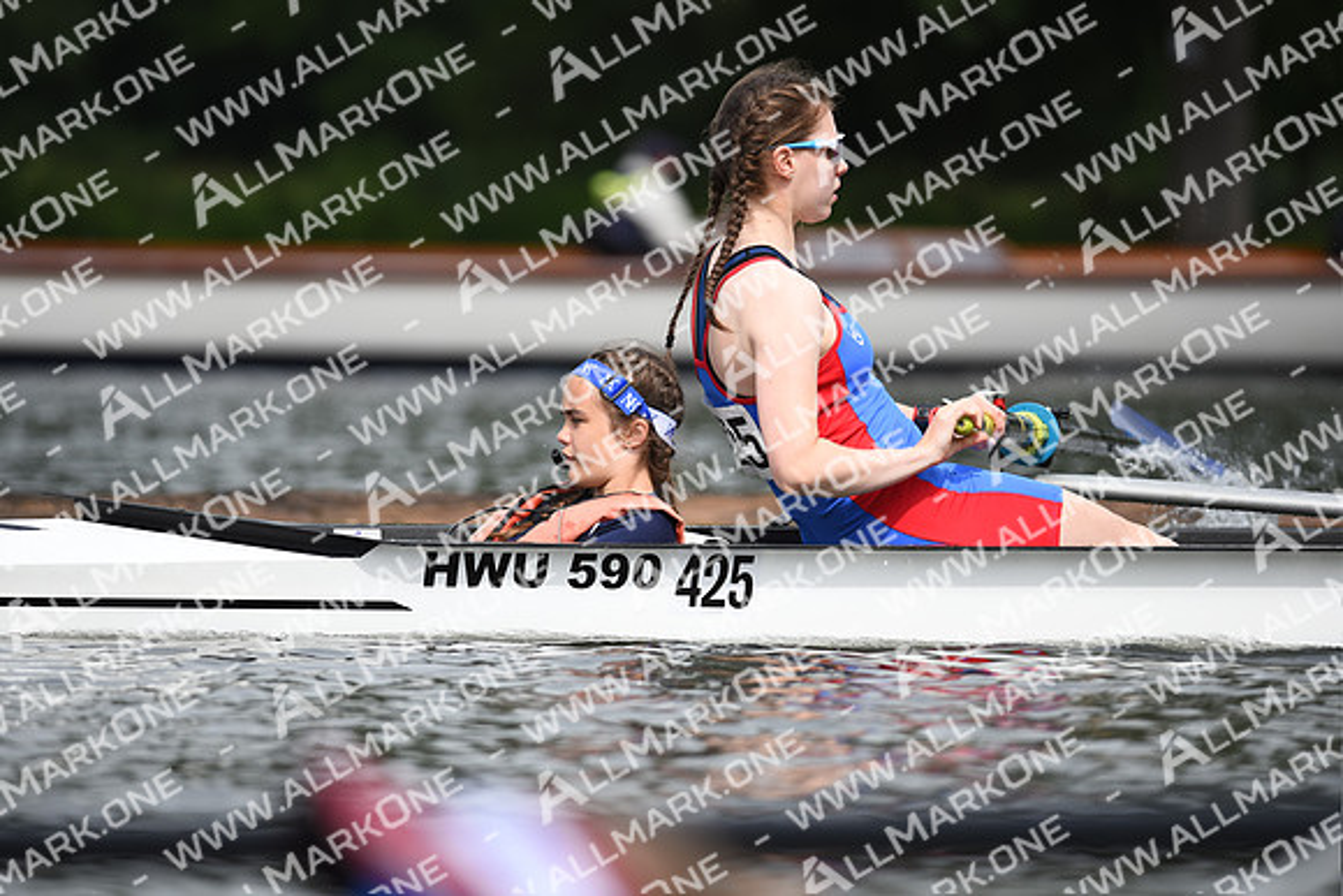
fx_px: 11194
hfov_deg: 6.9
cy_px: 448
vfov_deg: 4.6
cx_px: 672
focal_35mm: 300
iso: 160
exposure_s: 1/1600
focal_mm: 300
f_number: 4
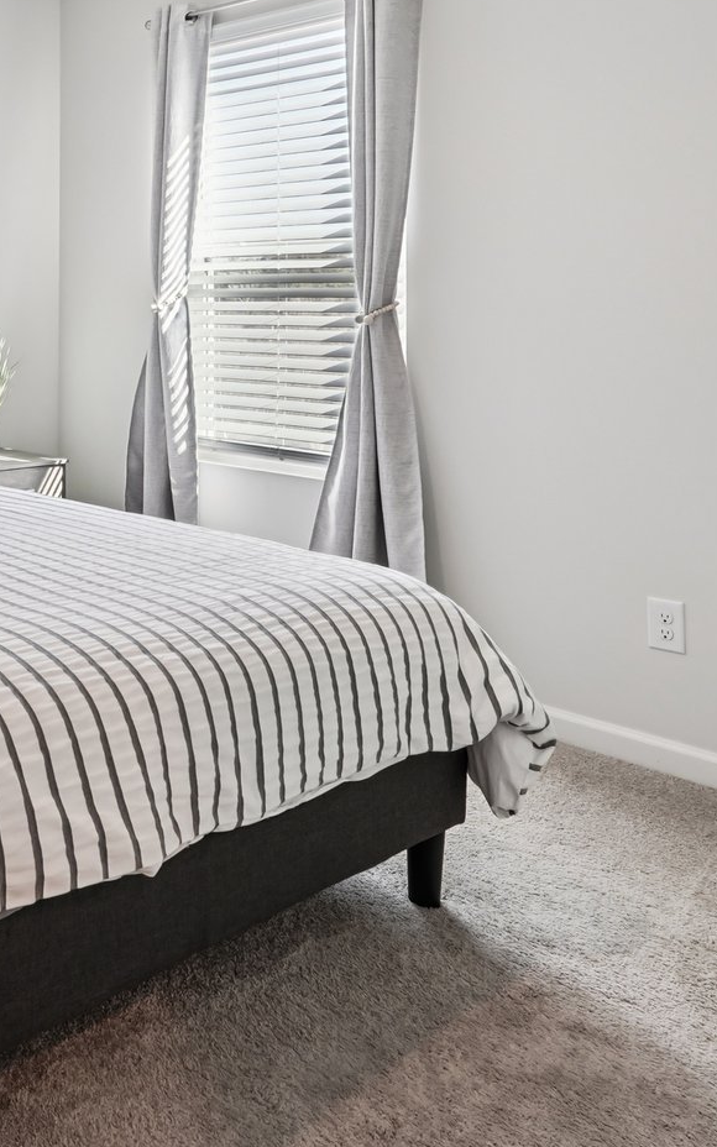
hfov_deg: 30.7
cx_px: -67
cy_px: 311
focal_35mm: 37
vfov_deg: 50.8
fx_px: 1161
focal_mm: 16.5
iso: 800
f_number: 8
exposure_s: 1/25
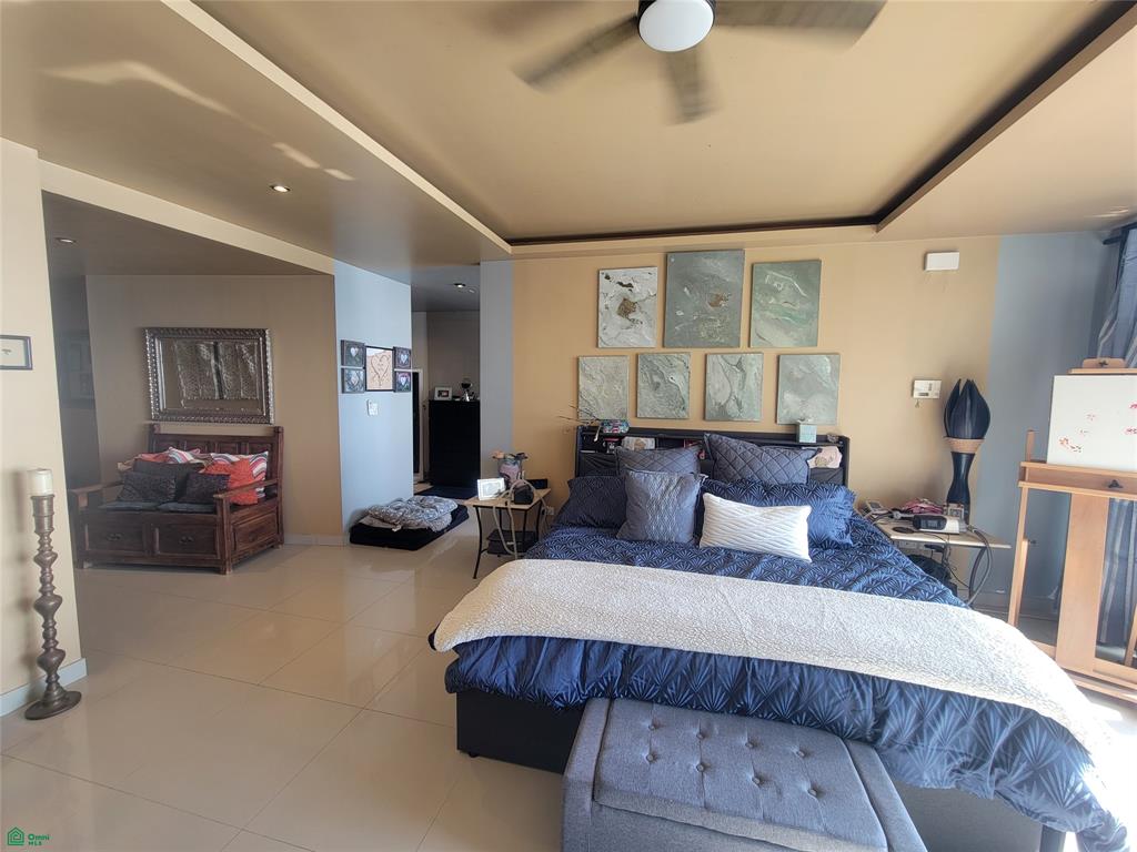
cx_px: 568
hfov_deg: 106.2
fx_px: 427
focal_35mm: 13
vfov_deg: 89.9
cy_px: 426
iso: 64
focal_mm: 2.2
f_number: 2.2
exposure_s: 1/60
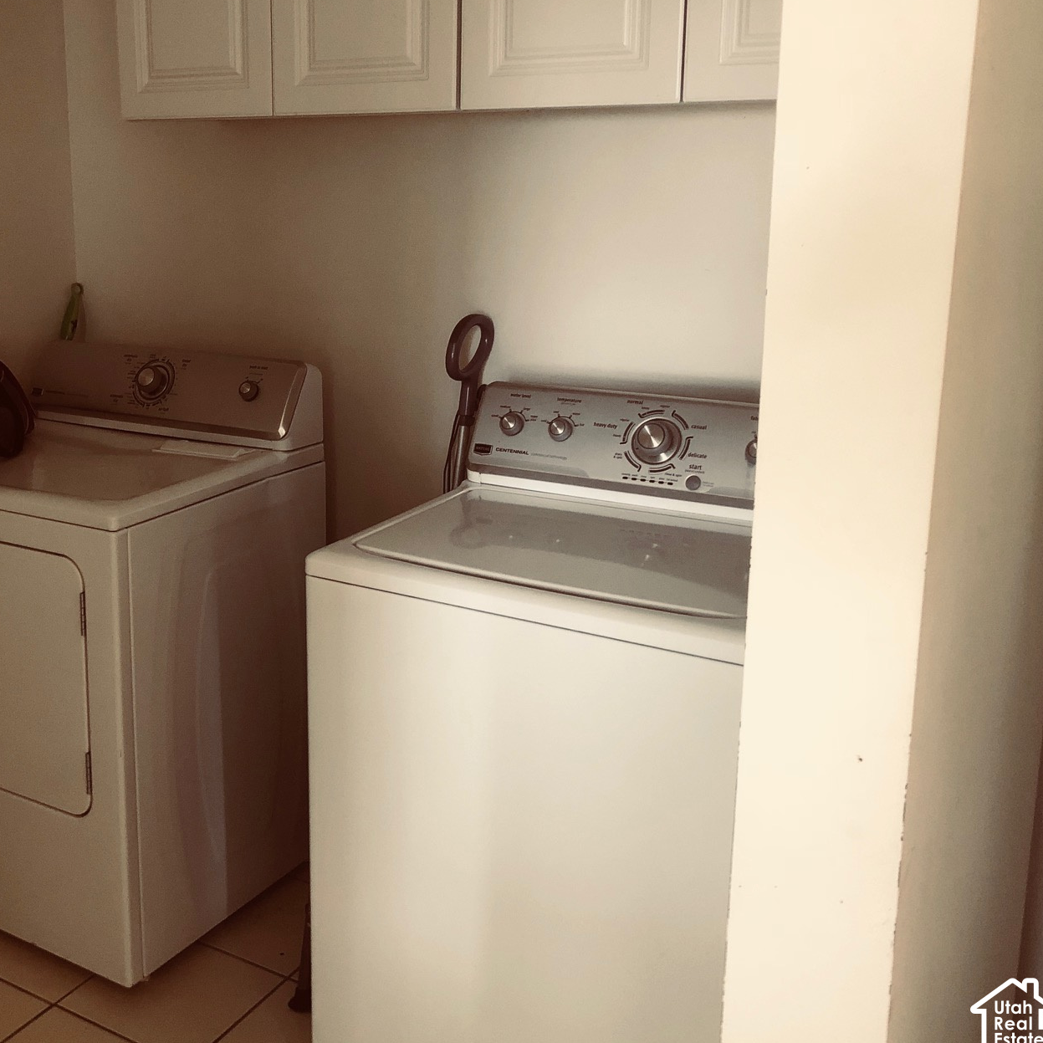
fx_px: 1364
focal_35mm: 40
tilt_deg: -11.3
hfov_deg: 40.4
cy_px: 446
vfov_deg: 41.8
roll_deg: +0.4
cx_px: 237
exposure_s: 1/15
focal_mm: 4
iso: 100
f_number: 1.8
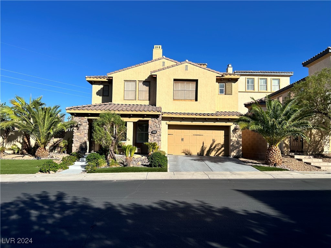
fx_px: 249
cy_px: 124
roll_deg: -0.6
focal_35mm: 26
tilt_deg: +4.9
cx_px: 166
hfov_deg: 67.3
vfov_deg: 53.1
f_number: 1.5
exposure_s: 1/5587
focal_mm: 5.7
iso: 50
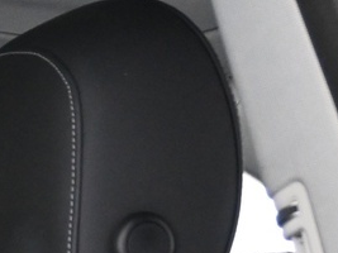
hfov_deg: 10.2
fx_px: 1708
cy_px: 681
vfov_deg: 7.7
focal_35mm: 175
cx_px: -400
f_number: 3.8
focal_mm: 20
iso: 1800
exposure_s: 1/30
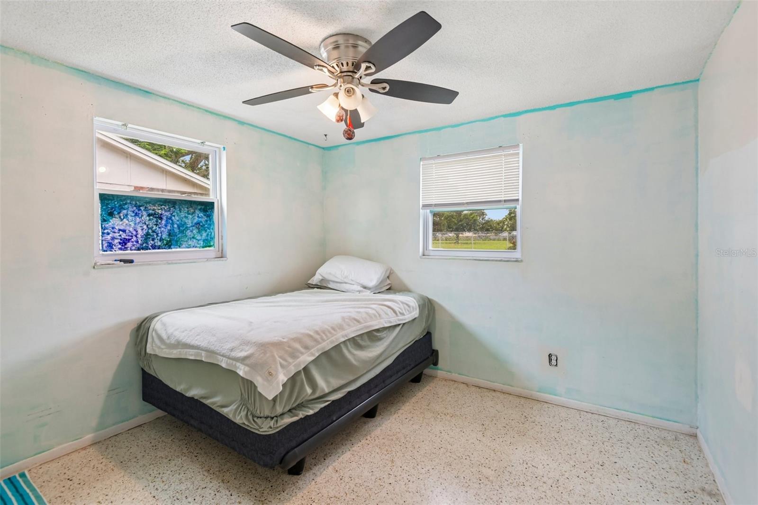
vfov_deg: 73.7
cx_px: 379
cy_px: 252
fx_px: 337
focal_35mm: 16
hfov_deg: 96.7
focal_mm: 16
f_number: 8
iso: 400
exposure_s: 1/15
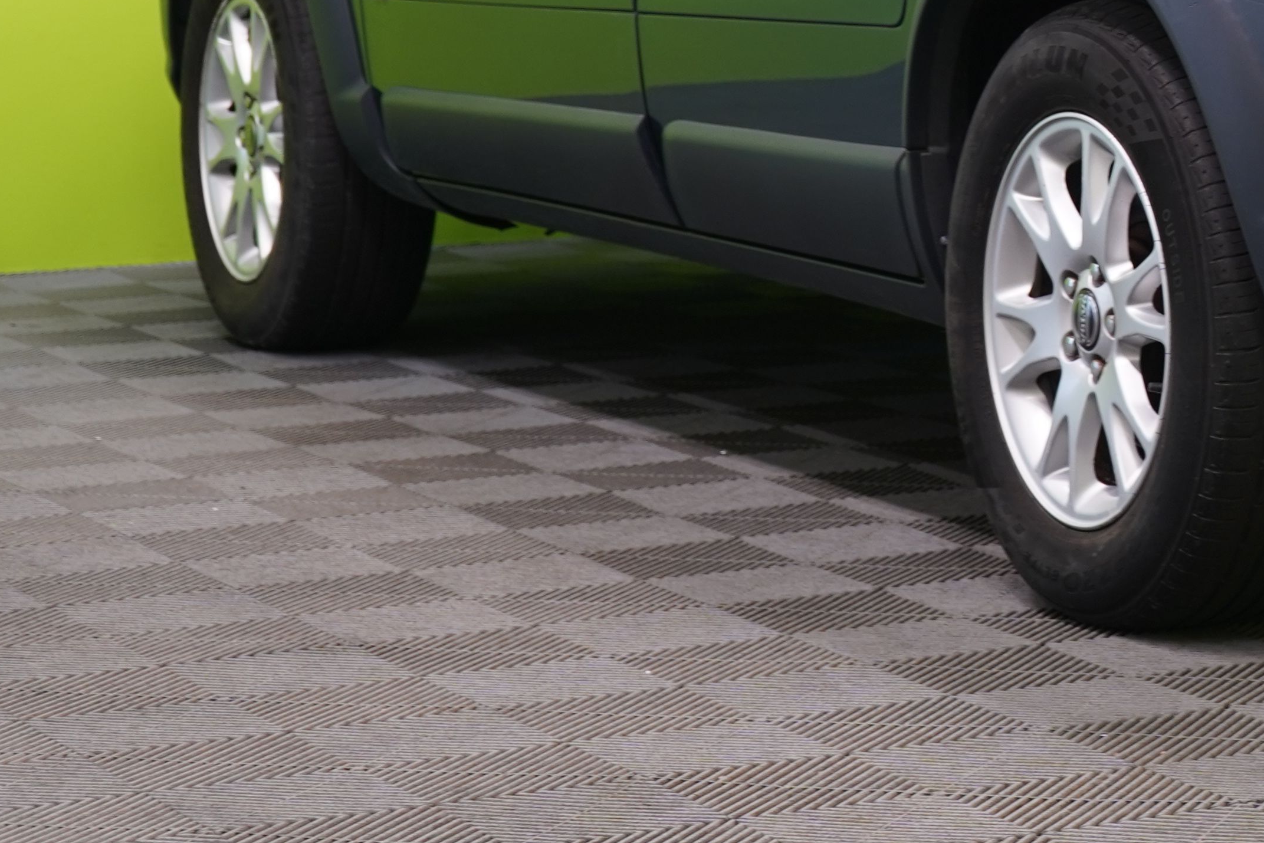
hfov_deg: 14.2
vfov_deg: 9.6
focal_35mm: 140
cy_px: -214
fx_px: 4916
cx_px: 1537
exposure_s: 1/25
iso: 400
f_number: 5
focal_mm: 50
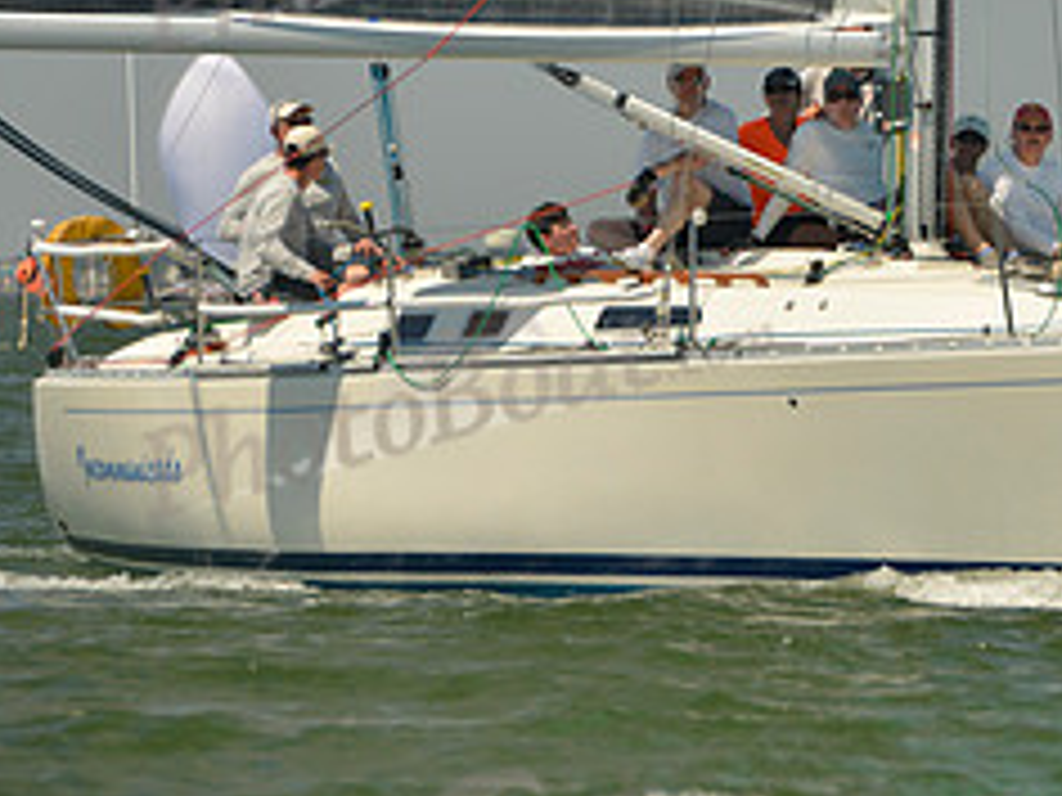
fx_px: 14481
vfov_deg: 3.1
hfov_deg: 4.2
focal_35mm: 472
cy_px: 106
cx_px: 1012
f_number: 6.3
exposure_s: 1/800
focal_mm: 200
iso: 200
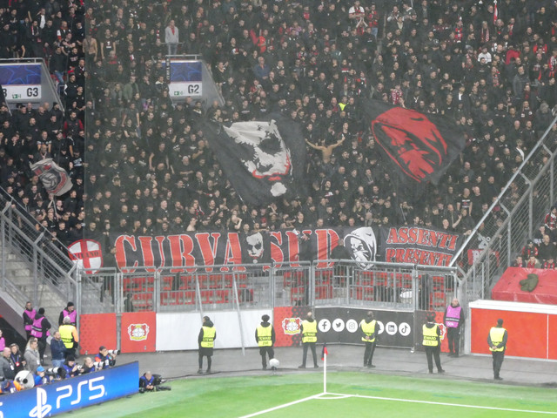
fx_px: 4023
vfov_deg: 5.9
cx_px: 278
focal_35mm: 250
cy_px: 209
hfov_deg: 7.9
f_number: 5.6
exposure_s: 1/80
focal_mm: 44.8
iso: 1250
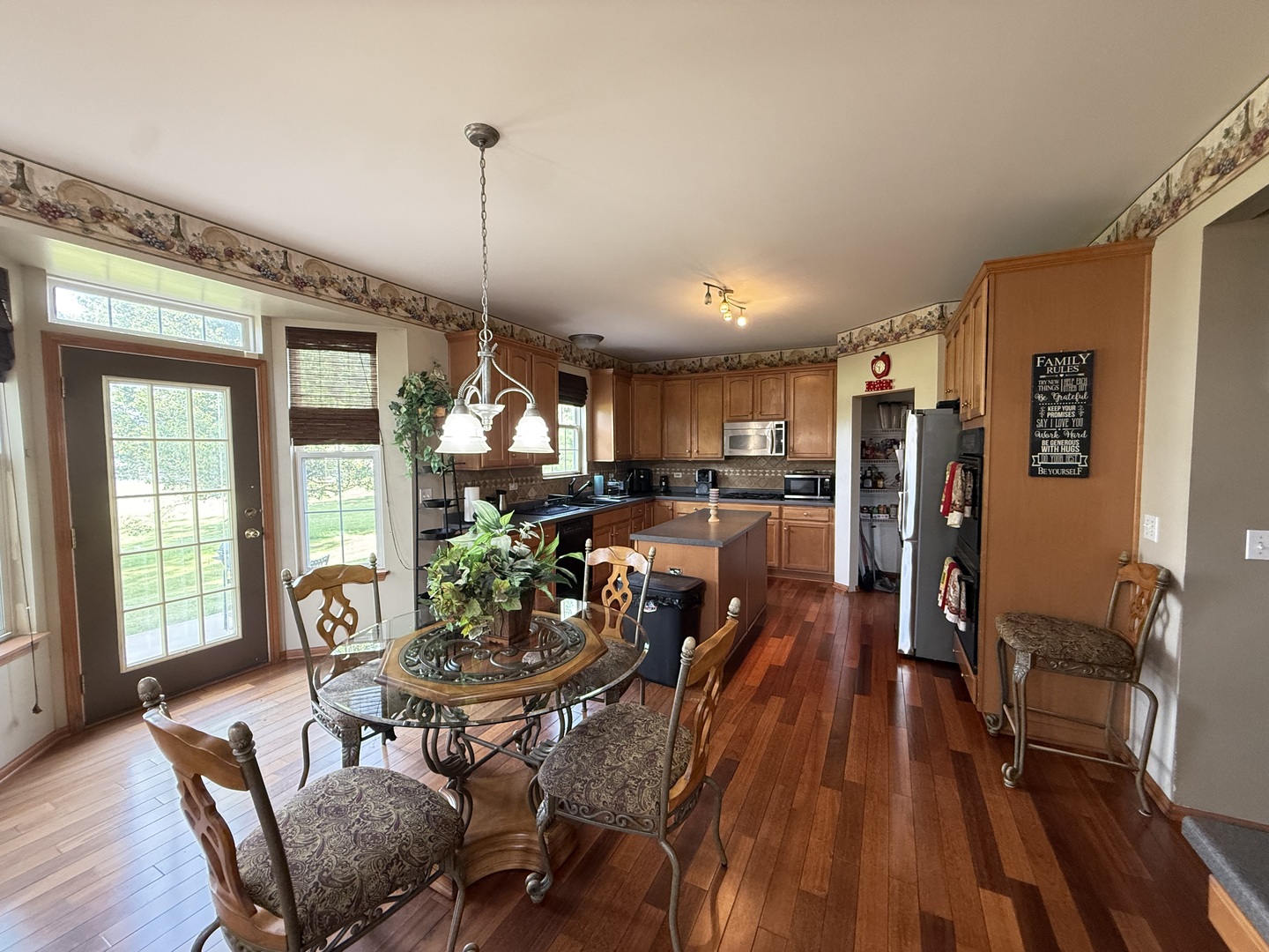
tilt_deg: -2.7
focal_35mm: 14
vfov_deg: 85.7
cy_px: 476
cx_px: 634
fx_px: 513
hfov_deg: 102.1
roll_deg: +0.8
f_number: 2.2
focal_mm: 2.22
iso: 400
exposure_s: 1/60
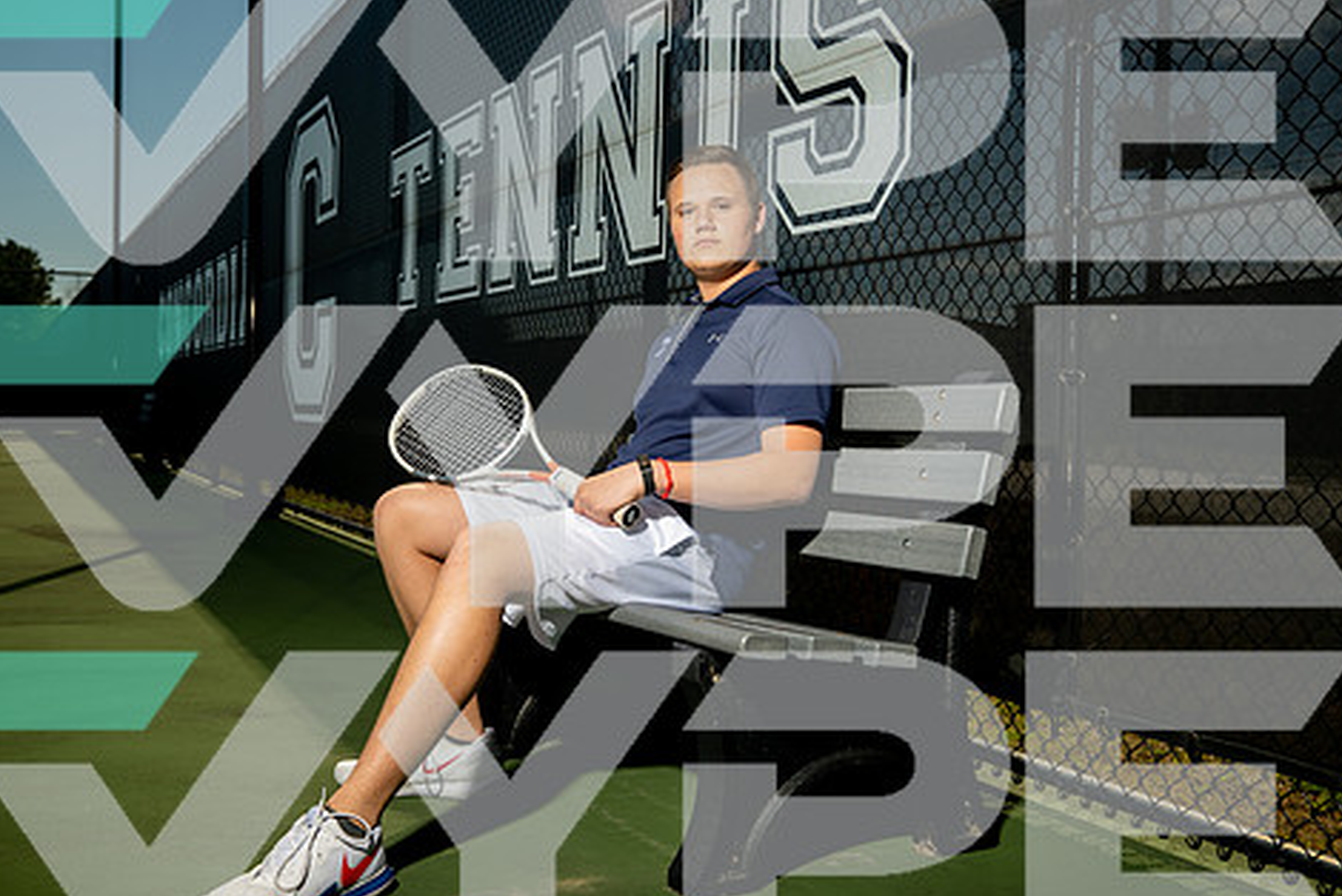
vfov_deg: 36.0
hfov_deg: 51.8
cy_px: 458
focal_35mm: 37
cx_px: 637
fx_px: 1380
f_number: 4.5
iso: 100
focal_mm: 30
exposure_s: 1/250
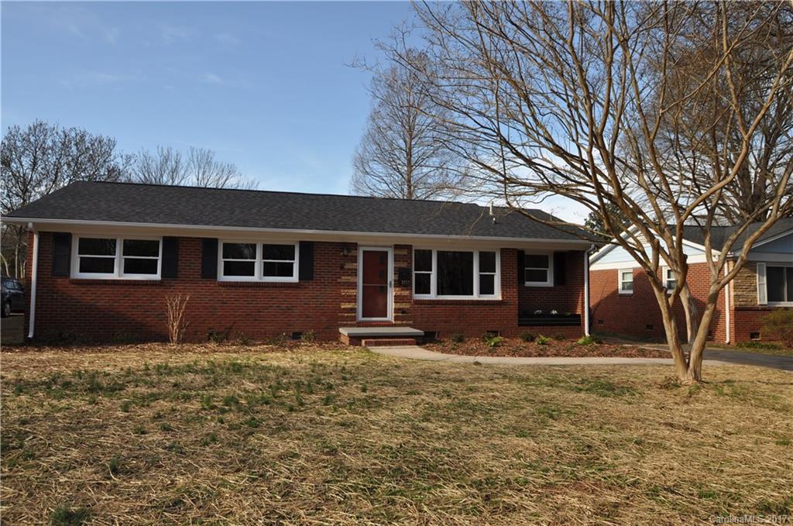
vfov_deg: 59.3
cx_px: 396
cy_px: 263
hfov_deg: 81.3
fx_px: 462
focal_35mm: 21
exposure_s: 1/250
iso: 200
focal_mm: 14
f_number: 8
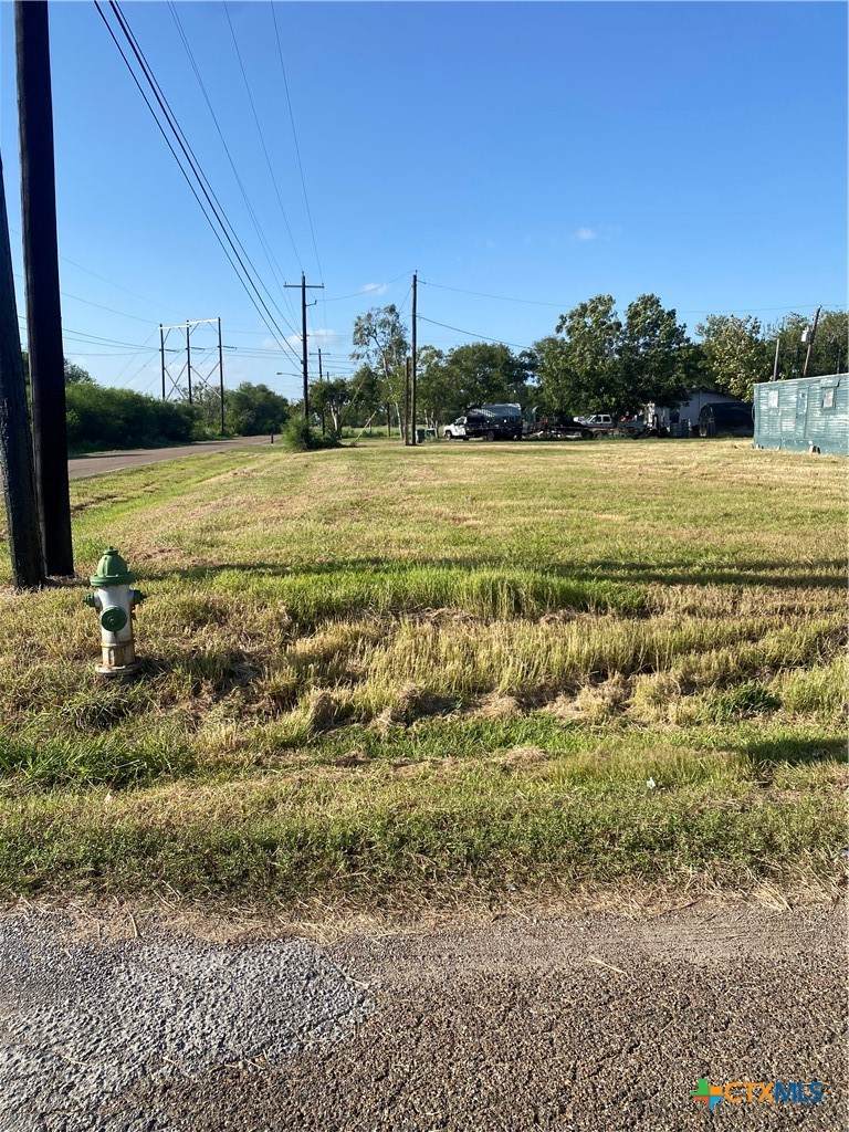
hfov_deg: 53.1
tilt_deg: -8.4
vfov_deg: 67.3
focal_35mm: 26
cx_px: 424
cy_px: 566
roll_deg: +0.6
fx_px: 850
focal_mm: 4.25
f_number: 1.8
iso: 32
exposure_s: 1/2315
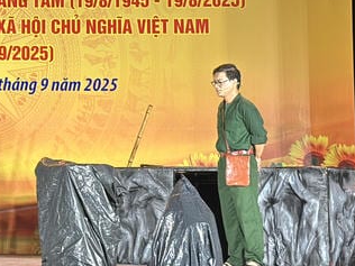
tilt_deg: +7.5
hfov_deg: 12.8
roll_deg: +0.6
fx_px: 1559
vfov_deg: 9.7
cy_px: -31
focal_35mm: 152
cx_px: -28
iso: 50
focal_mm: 6.86
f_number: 1.78
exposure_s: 1/65
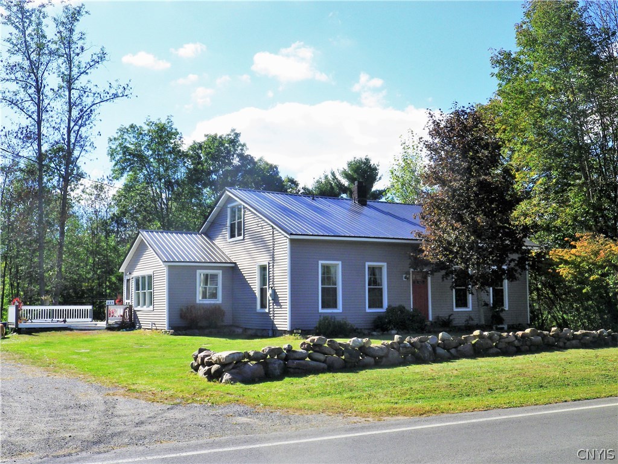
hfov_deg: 45.8
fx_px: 732
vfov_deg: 35.1
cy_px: 232
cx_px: 309
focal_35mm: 41
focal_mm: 7.3
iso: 100
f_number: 10
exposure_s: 1/125
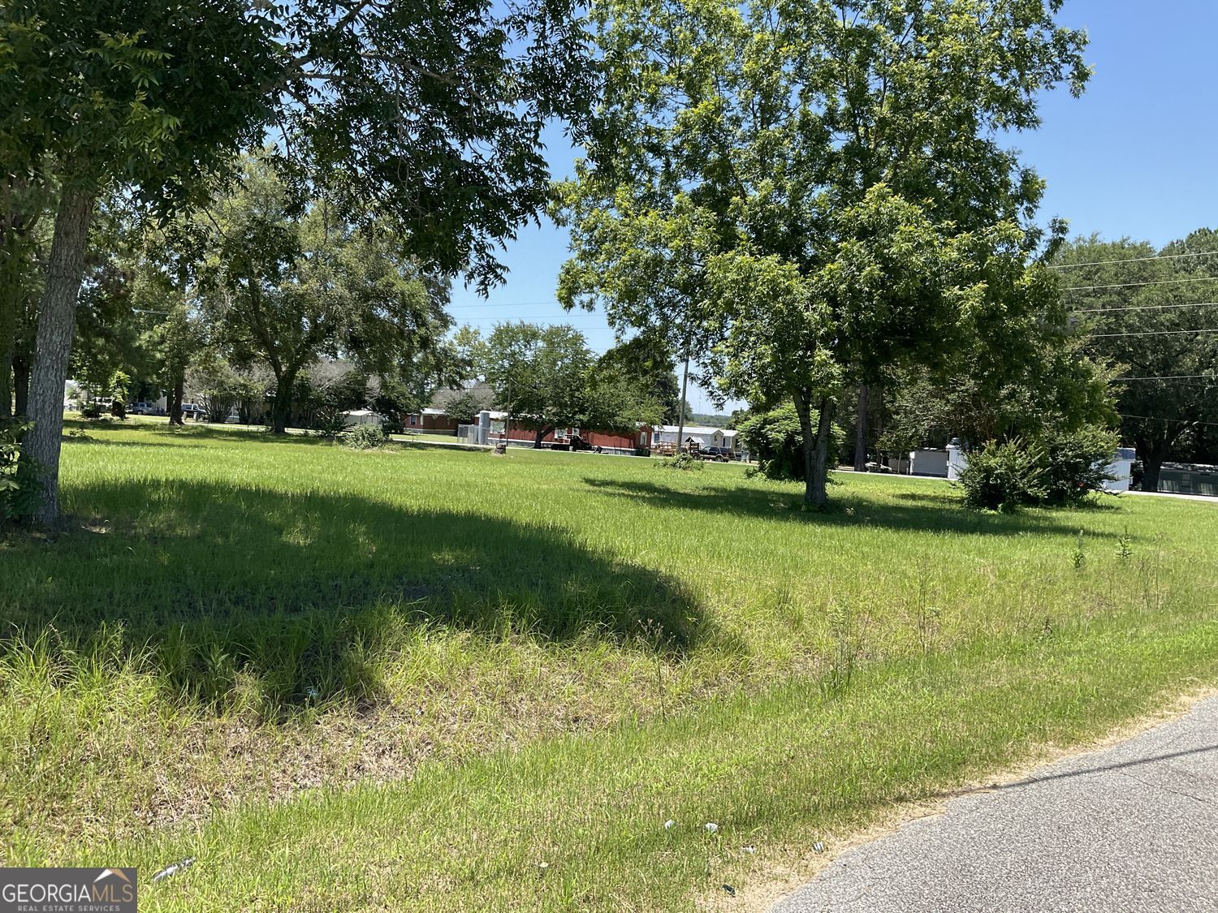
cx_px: 609
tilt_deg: -1.2
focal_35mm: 29
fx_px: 1020
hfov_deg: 61.7
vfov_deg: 48.2
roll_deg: -3.2
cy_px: 456
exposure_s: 1/1035
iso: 16
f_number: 1.8
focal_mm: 3
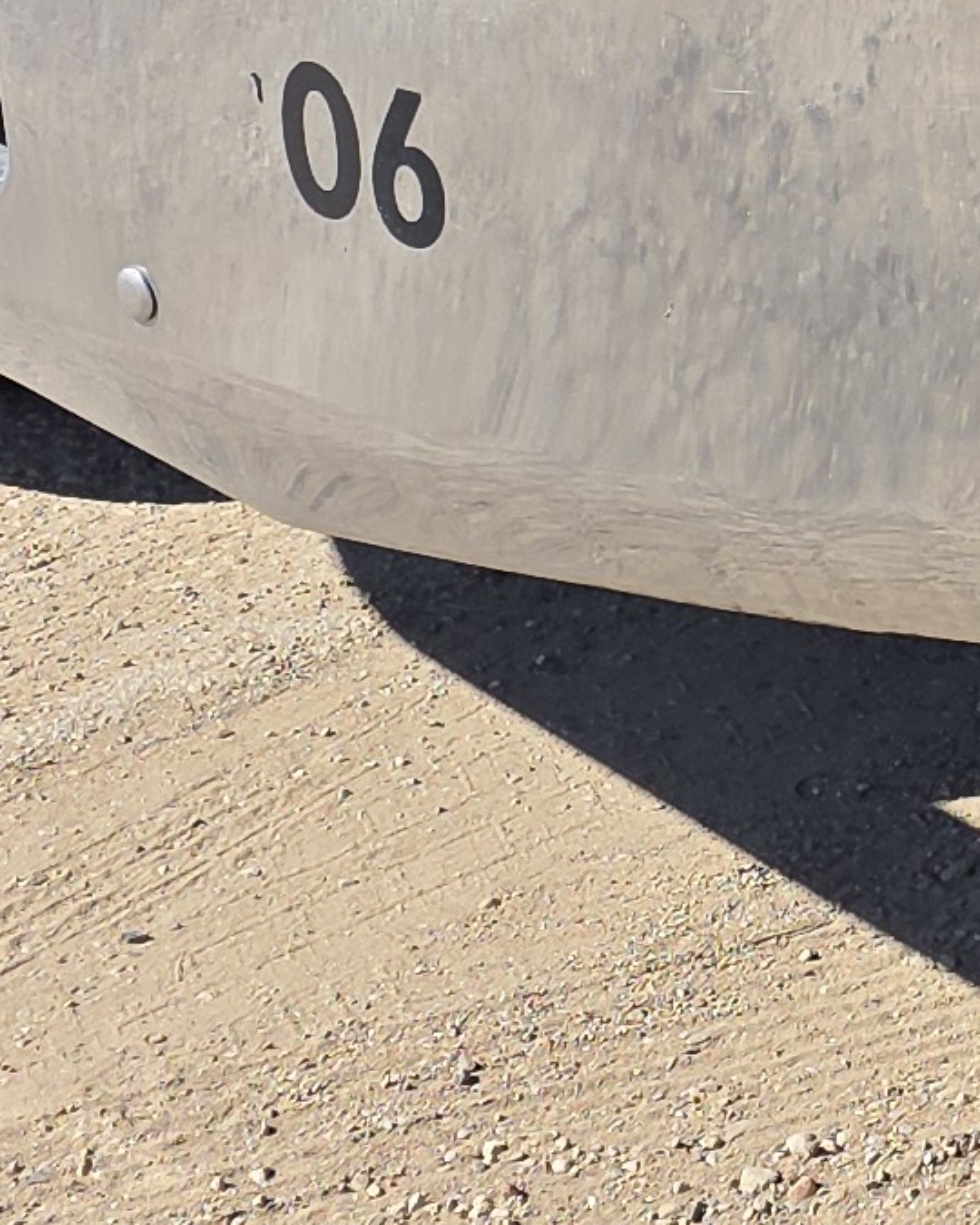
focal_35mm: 133
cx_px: 2190
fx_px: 4822
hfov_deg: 10.3
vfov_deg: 13.2
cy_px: -922
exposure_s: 1/818
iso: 12
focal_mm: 6.3
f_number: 1.7
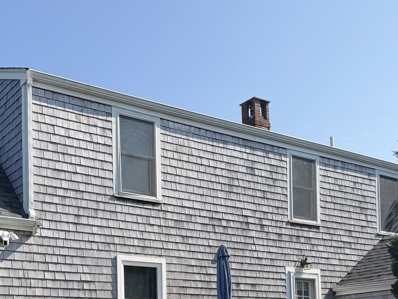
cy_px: 302
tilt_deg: +5.2
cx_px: 169
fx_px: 598
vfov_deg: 26.5
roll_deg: +2.5
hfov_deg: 36.7
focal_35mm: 52
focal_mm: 6.76
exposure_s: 1/3425
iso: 80
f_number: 1.78
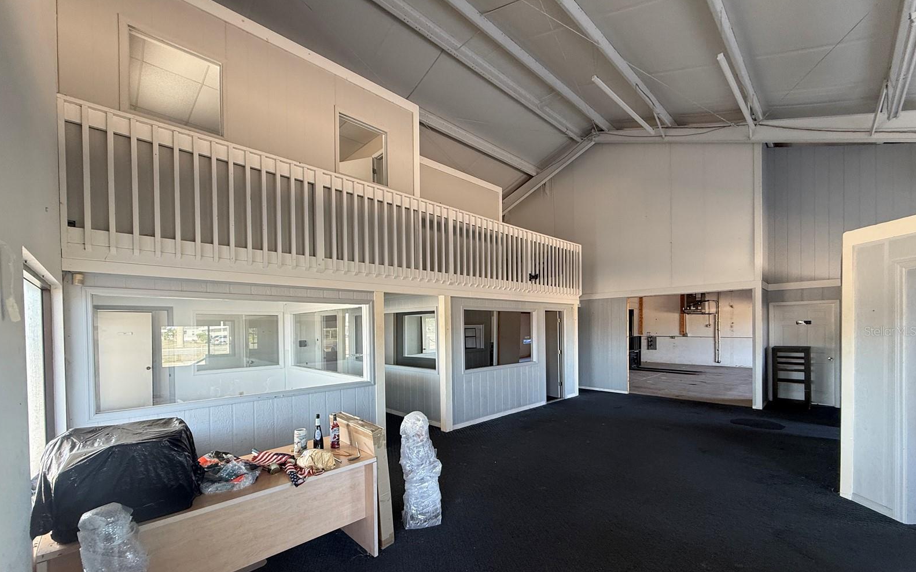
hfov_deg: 101.5
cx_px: 456
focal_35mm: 15
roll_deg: +0.7
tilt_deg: -0.4
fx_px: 374
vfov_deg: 74.3
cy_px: 331
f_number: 2.2
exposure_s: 1/99
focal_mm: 2.22
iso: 160
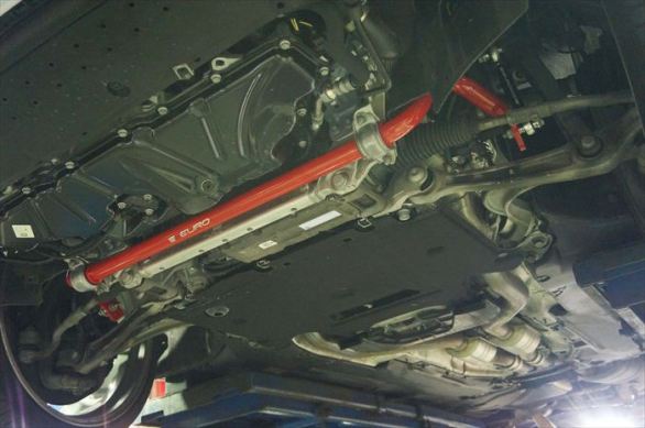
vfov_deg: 36.8
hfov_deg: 53.2
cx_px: 322
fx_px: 644
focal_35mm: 36
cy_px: 214
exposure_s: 1/20
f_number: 4.5
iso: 3200
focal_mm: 24
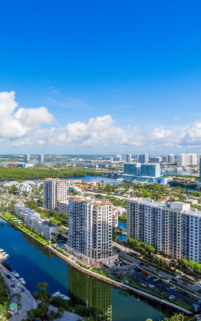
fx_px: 253
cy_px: 153
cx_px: 22
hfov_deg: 40.2
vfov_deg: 64.8
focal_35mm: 29
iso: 250
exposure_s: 1/800
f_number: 7.1
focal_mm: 11
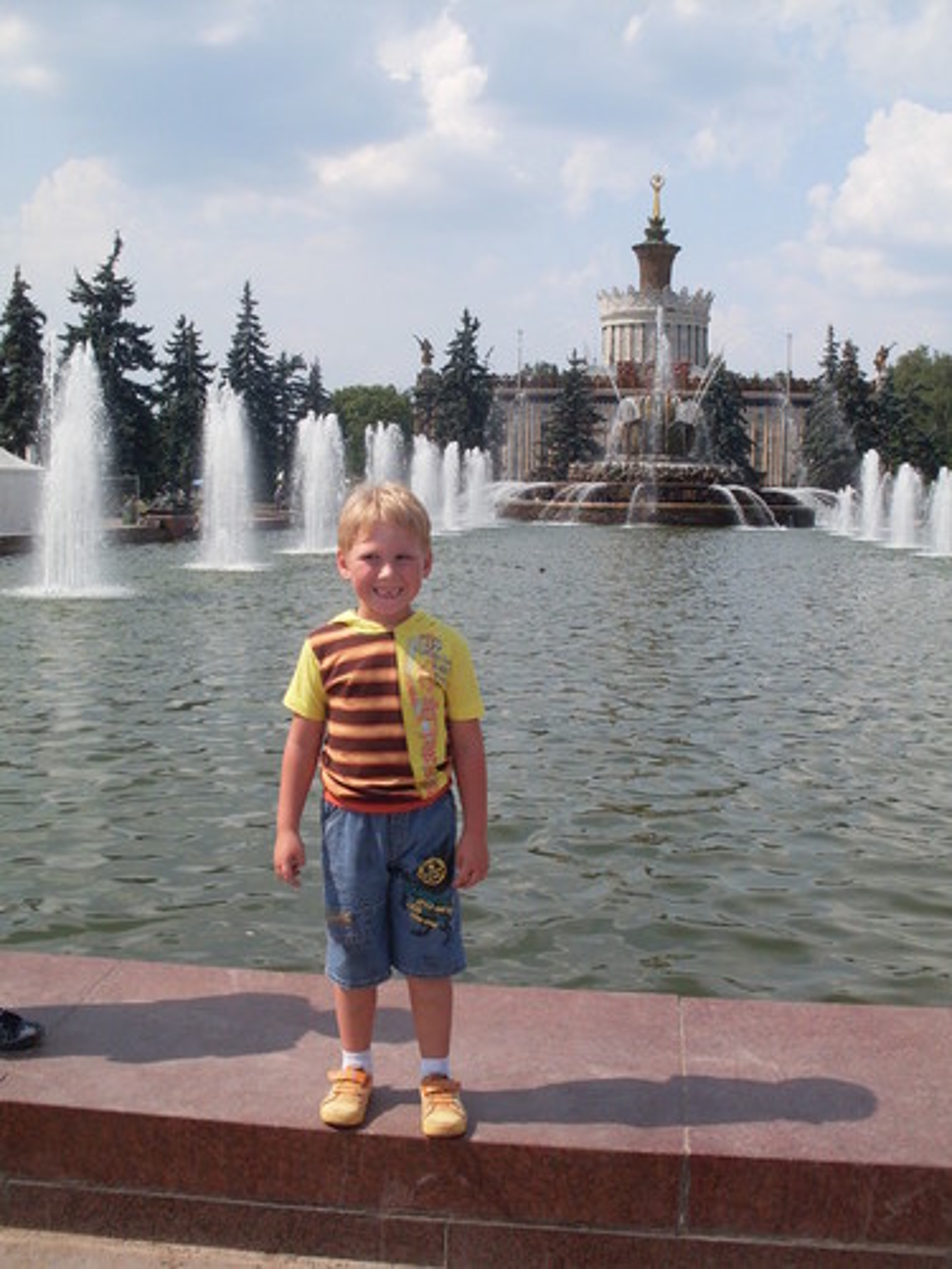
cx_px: 476
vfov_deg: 49.0
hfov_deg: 37.7
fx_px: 1393
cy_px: 634
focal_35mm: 38
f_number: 8.4
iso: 80
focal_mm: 6.3
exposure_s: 1/250
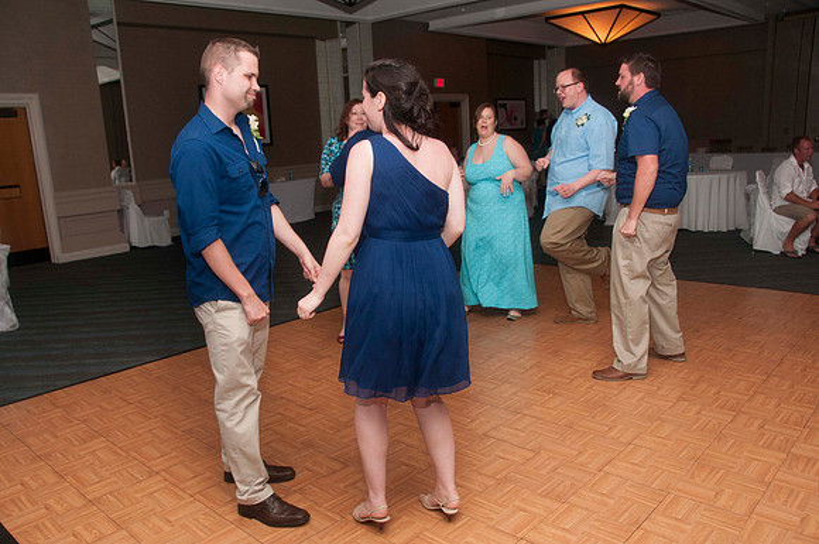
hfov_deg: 67.5
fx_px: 613
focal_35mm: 27
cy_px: 272
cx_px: 410
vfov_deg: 47.8
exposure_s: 1/60
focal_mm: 18
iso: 800
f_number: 5.6
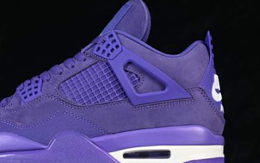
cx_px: 85
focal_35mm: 127
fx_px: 900
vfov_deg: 10.3
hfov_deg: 16.4
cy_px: 84
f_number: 7.1
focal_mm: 50
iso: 160
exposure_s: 1/80
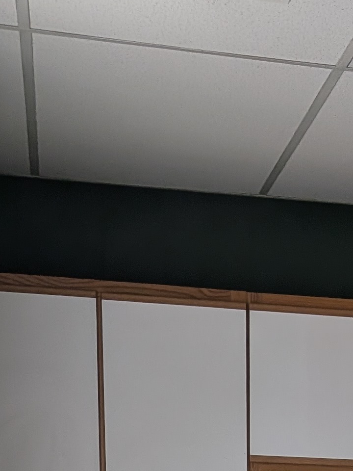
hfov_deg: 14.3
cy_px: 773
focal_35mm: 100
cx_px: 438
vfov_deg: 17.1
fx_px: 1360
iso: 26
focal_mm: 4.53
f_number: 1.7
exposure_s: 1/208
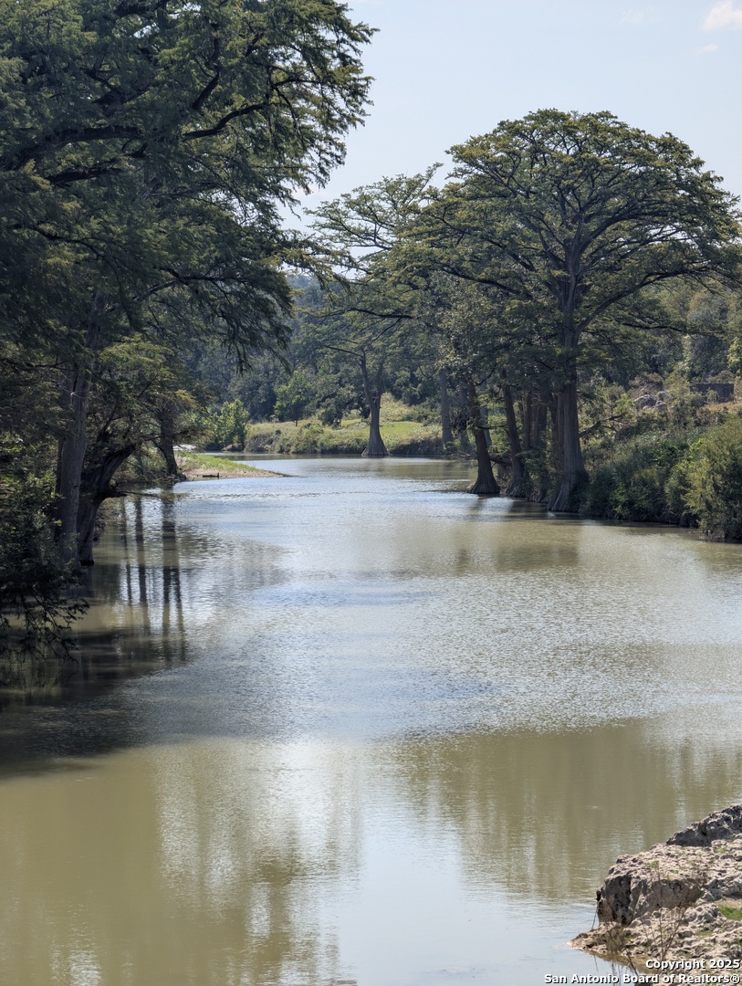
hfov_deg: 13.5
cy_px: 493
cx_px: 371
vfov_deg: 17.9
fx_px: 3136
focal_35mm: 110
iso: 20
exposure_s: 1/430
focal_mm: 18
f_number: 2.8
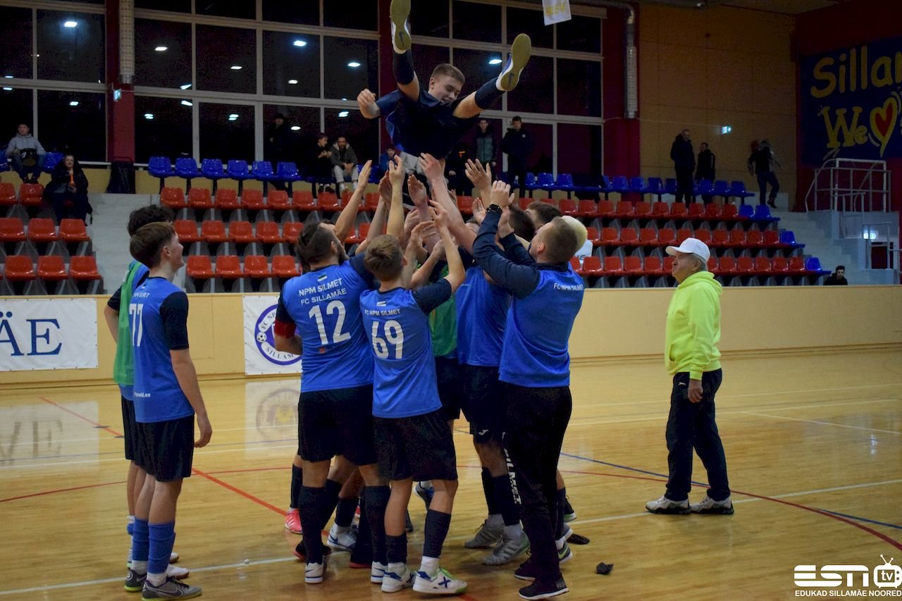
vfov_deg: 28.9
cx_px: 451
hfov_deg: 42.3
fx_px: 1165
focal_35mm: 46
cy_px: 300
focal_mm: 31
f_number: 4.2
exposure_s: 1/500
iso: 8000
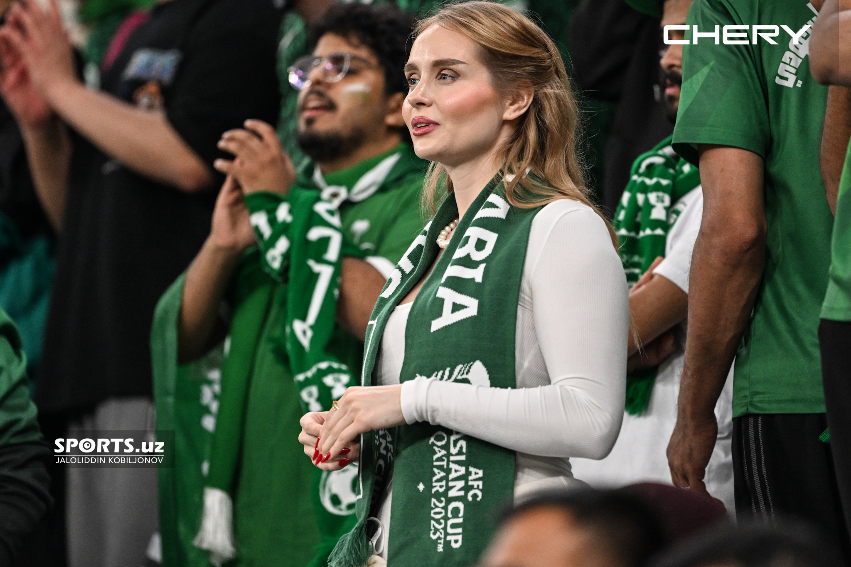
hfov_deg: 5.2
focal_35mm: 400
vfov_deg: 3.4
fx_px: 9454
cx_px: 426
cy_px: 284
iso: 1600
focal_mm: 400
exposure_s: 1/1000
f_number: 2.8
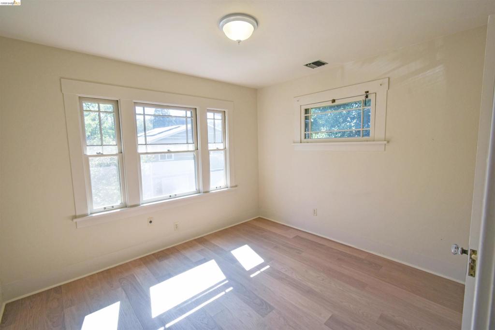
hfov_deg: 100.4
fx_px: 206
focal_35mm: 15
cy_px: 165
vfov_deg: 77.3
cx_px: 248
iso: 100
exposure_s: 1/125
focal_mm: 10
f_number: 5
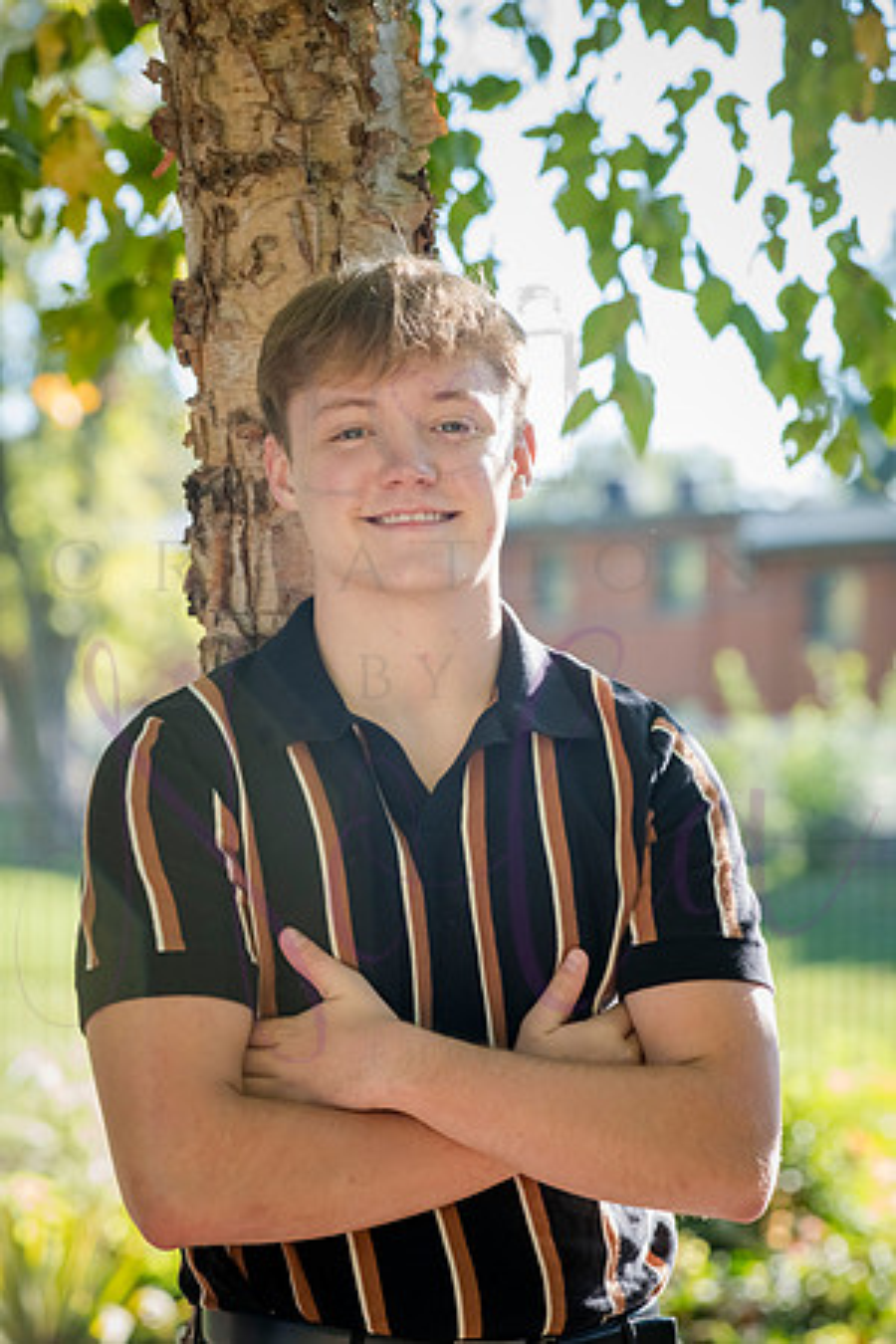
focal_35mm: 112
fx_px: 4181
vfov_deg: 18.3
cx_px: 448
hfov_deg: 12.2
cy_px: 672
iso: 800
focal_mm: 112
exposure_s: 1/320
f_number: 6.3
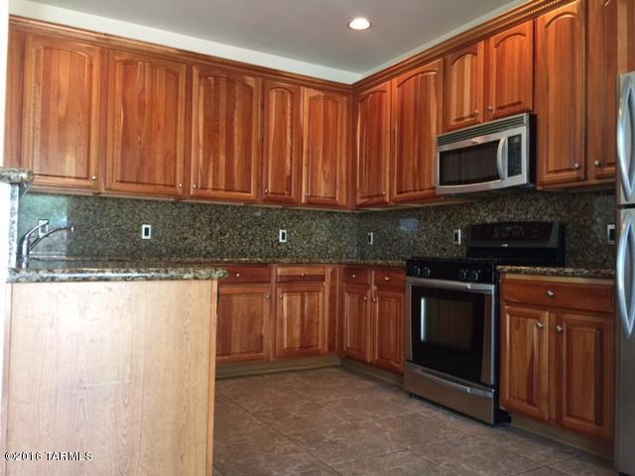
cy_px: 238
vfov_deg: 48.2
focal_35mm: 29
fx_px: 532
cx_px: 318
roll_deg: -1.8
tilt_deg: +0.9
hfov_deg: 61.7
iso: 50
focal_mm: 4.15
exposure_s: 1/15
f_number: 2.2
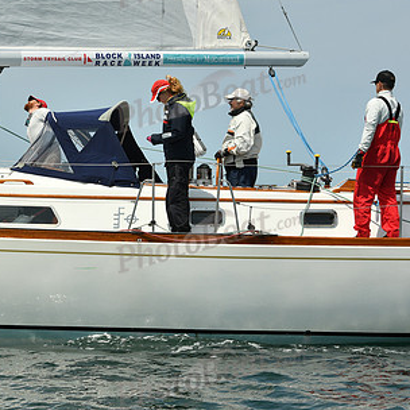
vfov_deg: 12.7
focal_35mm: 138
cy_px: 187
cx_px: 47
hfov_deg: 12.6
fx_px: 1849
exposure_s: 1/1000
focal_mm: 85
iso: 320
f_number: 11
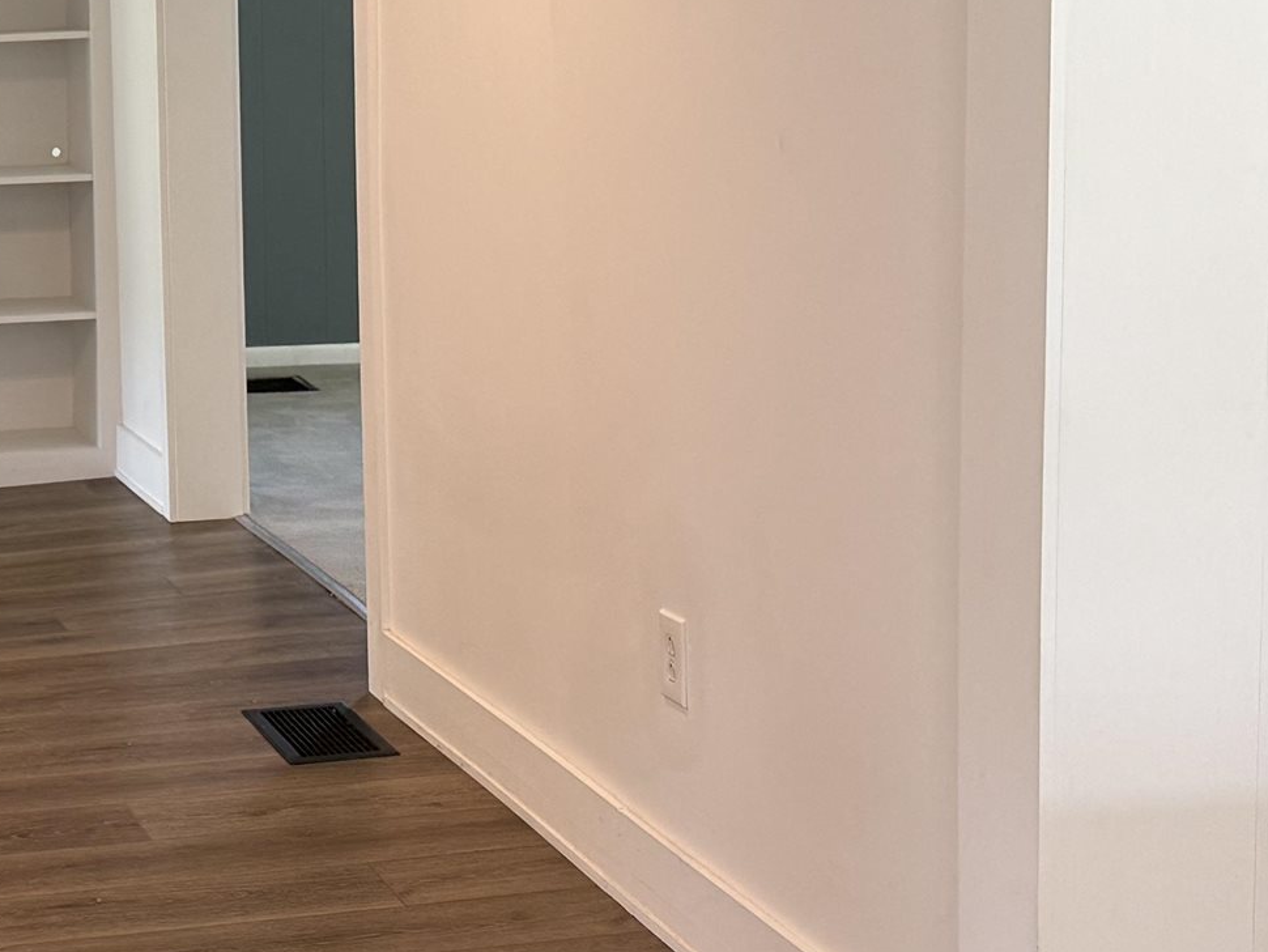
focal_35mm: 76
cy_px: 337
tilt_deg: -7.0
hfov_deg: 24.0
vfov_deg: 19.3
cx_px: -124
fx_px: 2785
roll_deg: +1.7
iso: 160
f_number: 1.78
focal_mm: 6.76
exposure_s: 1/120
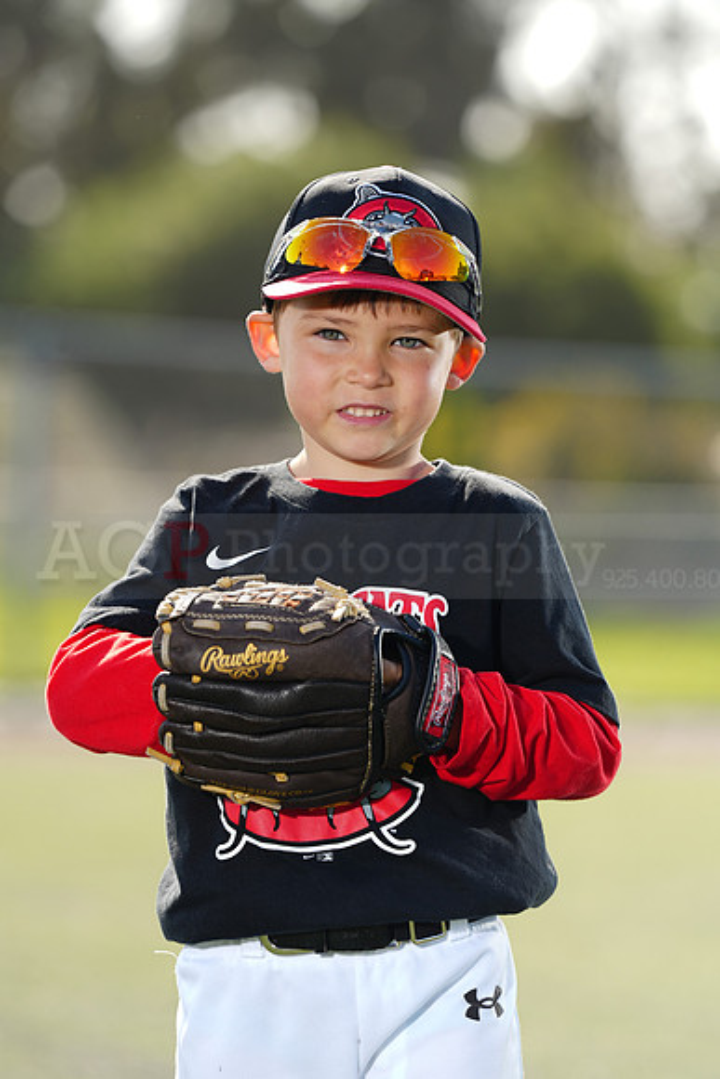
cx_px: 360
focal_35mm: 200
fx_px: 5996
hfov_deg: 6.9
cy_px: 540
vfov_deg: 10.3
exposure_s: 1/250
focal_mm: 200
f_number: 4.5
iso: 64
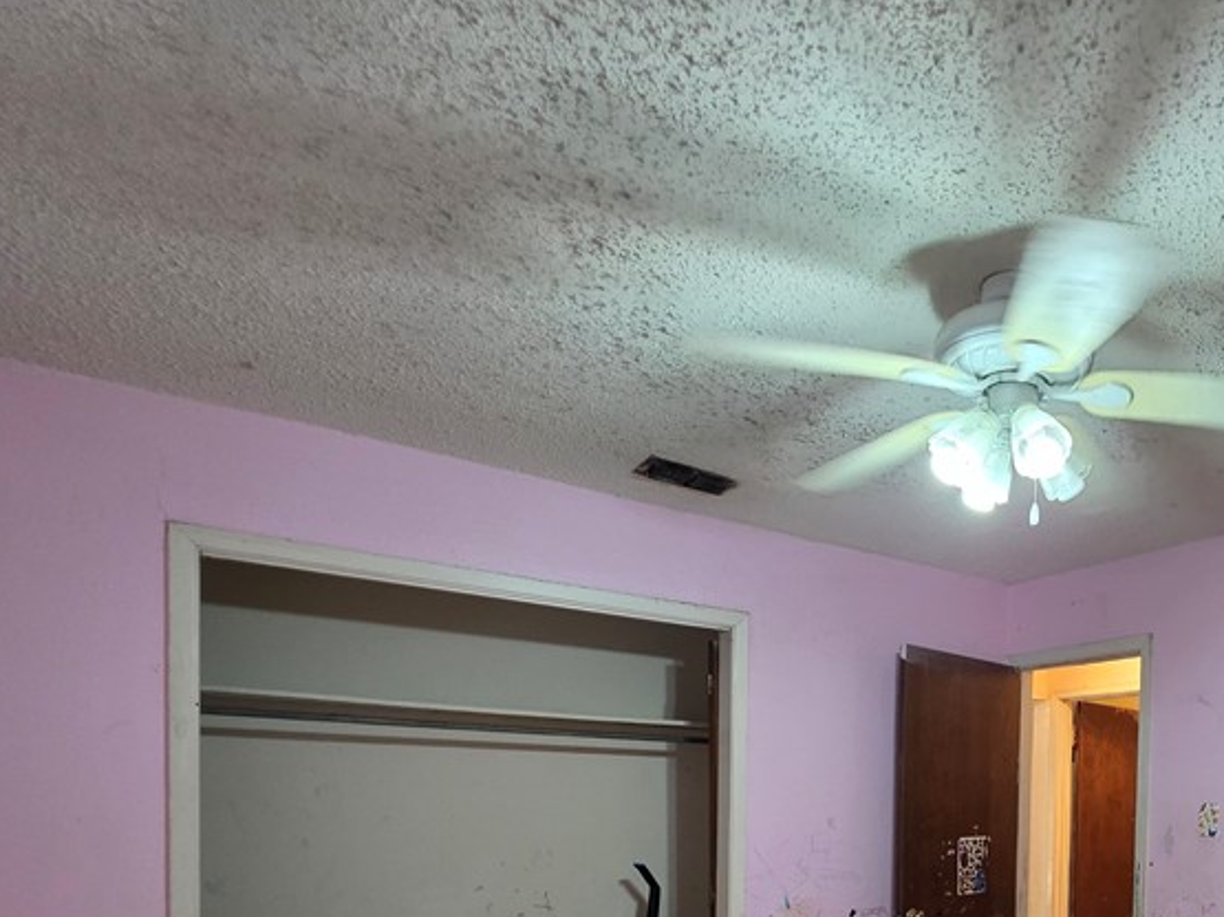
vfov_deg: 50.1
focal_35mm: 24
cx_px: 1001
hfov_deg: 64.4
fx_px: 848
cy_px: 835
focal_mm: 2.2
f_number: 1.9
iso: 400
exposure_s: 1/50
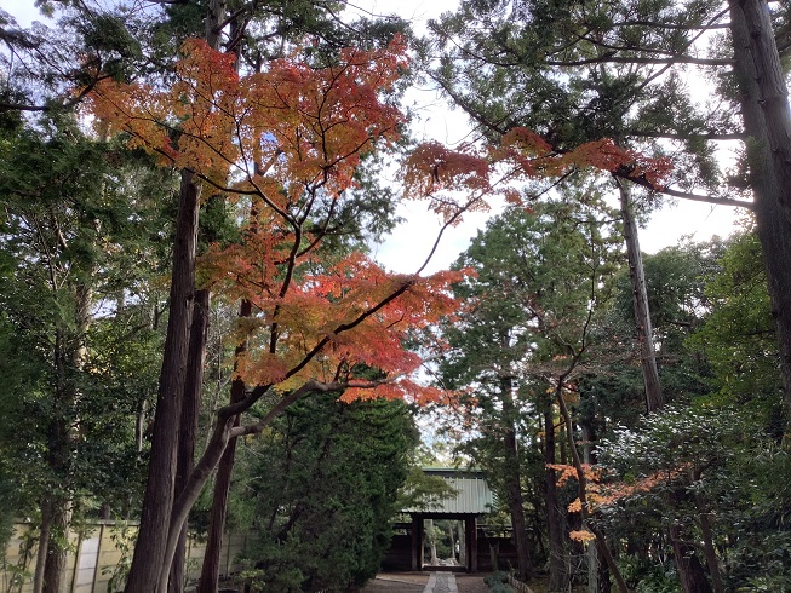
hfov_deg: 58.3
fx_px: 709
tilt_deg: +17.8
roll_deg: -1.0
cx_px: 396
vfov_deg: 45.5
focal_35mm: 31
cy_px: 296
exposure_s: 1/136
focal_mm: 3.3
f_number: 2.4
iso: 25
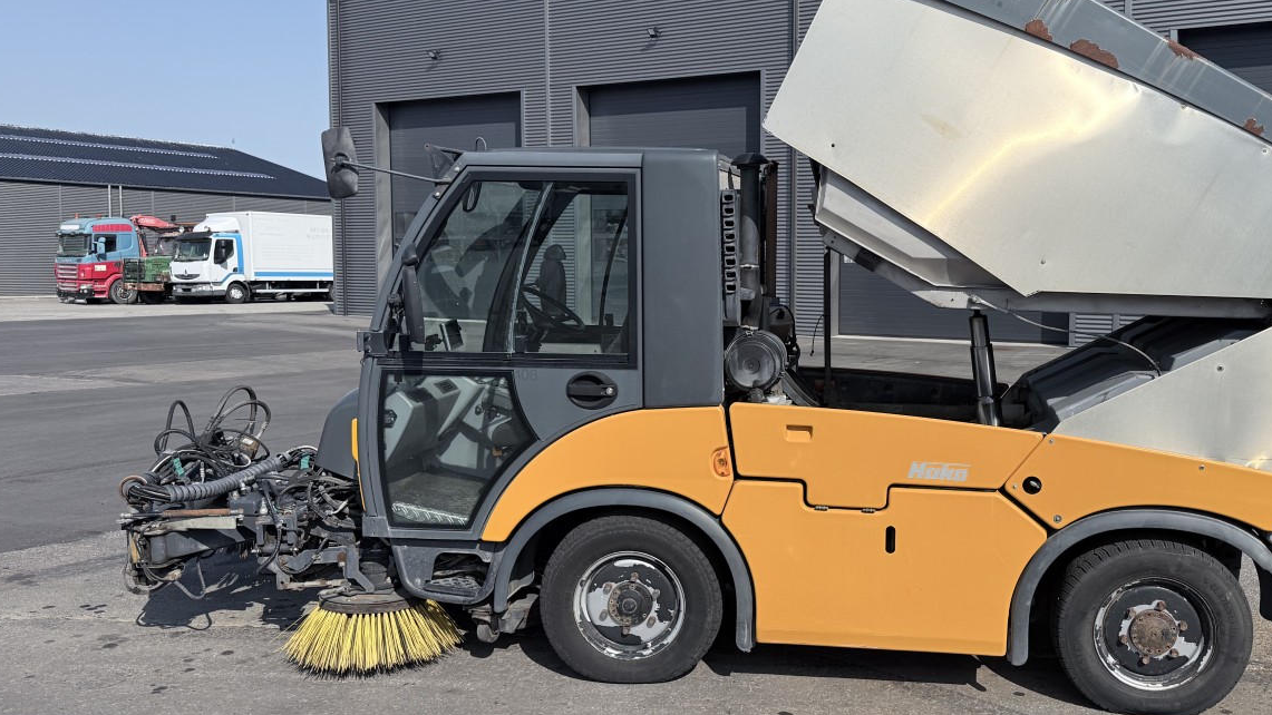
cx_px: 788
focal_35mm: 33
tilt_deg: -2.9
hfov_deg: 58.8
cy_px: 347
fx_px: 1113
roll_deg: -1.6
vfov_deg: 35.6
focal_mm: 6.76
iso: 100
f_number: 1.78
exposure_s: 1/8130
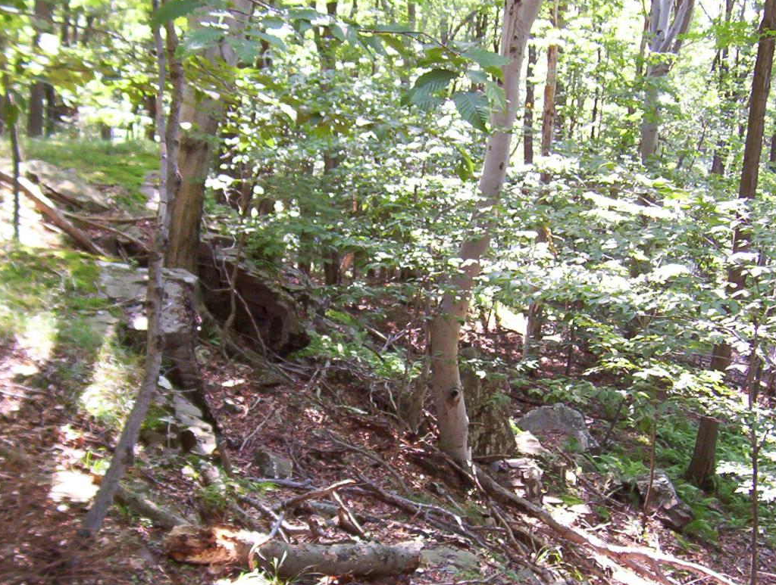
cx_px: 408
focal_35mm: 45
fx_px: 1011
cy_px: 358
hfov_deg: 42.0
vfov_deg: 32.2
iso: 140
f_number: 2.76
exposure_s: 1/40.6
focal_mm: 5.54
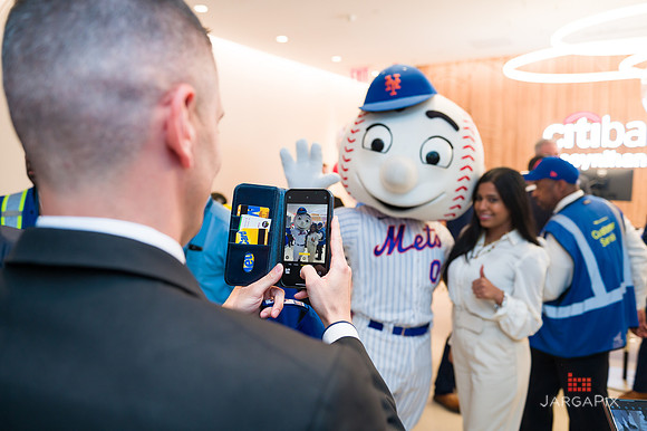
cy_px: 216
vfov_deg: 46.4
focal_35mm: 28
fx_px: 503
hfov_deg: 65.5
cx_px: 324
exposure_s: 1/200
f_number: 4
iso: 400
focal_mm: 28
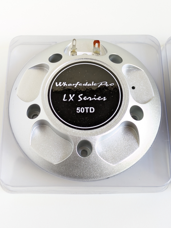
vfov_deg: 37.5
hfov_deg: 28.6
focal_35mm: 51
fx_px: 336
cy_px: 114
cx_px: 86
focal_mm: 5.43
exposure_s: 1/50
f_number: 1.89
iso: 295
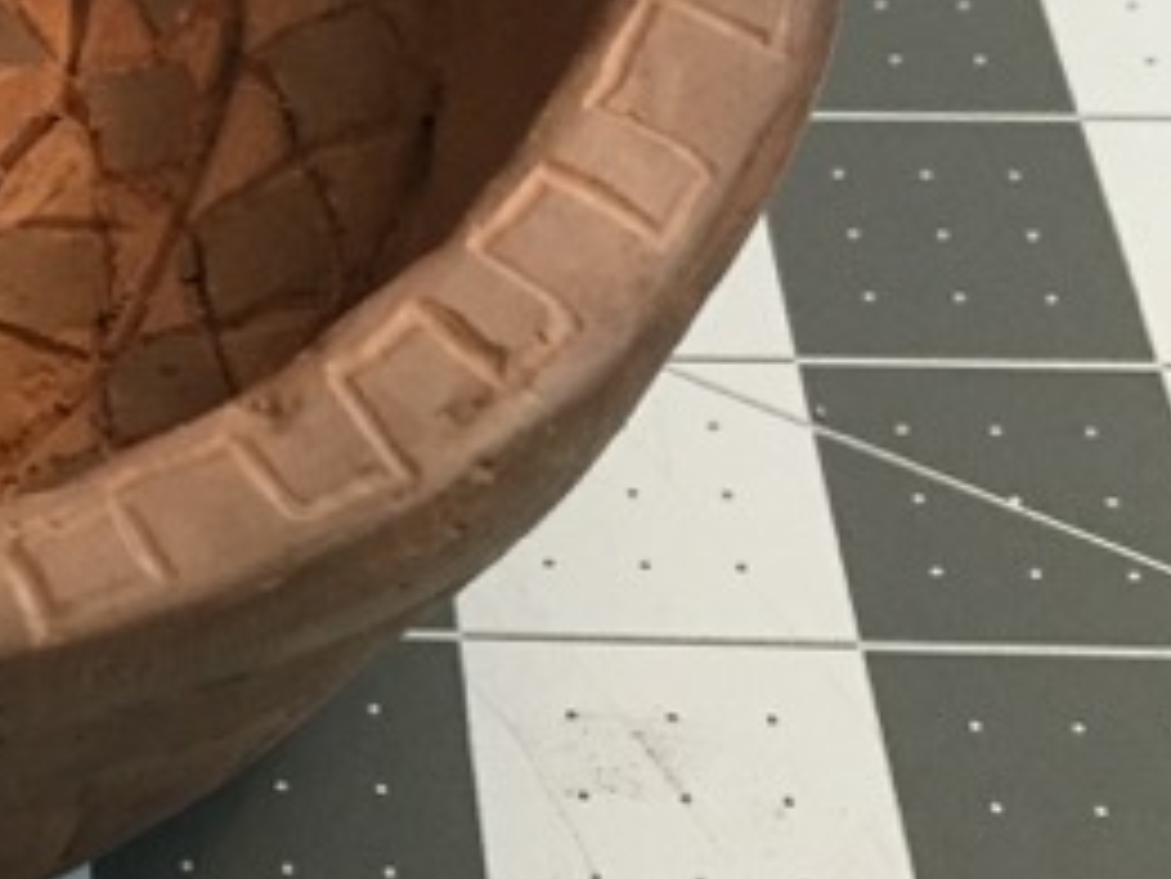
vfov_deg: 16.6
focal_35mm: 89
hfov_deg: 20.3
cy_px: 323
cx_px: -319
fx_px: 3012
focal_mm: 4.15
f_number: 2.2
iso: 320
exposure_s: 1/33
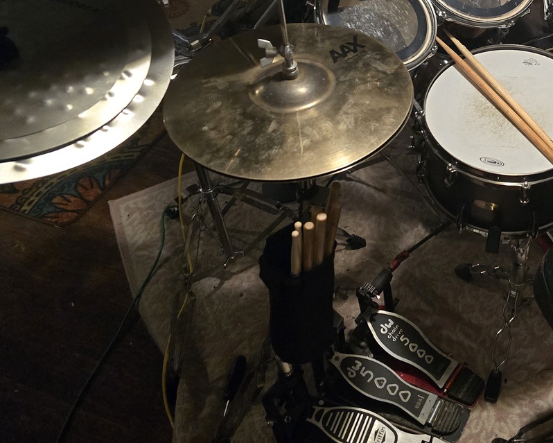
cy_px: 80
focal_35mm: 45
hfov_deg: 37.4
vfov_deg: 32.4
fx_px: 737
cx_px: 533
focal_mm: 6.3
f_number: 1.7
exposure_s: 1/60
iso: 1250
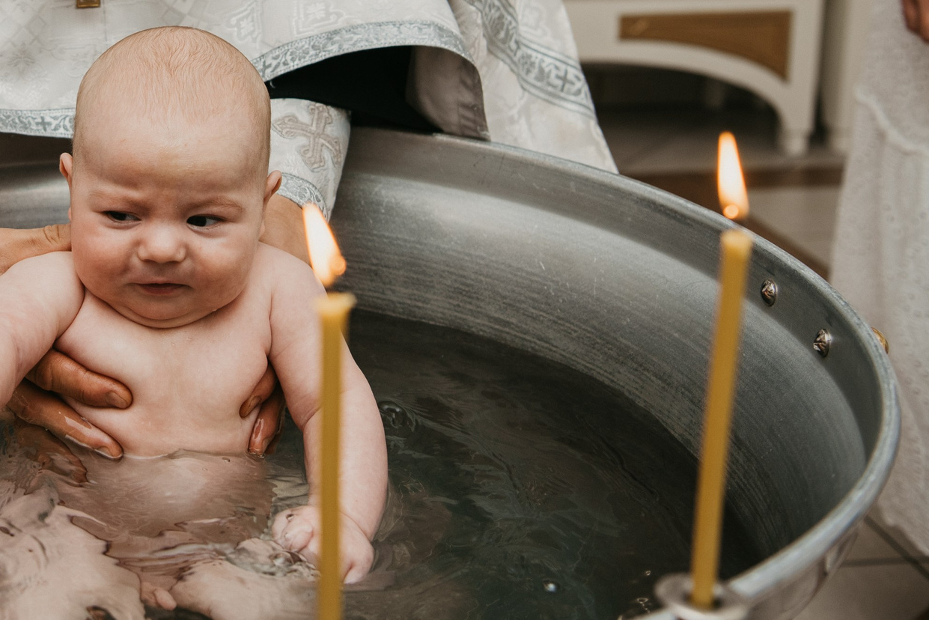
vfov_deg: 20.0
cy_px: 0
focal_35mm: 66
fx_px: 1703
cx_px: 90
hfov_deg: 29.2
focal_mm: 32
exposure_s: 1/160
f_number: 4
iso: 125
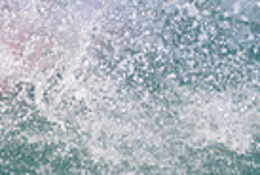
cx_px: -160
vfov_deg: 0.4
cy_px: -131
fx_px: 27084
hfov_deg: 0.5
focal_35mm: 3742
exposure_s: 1/2000
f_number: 11
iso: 1800
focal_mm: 750
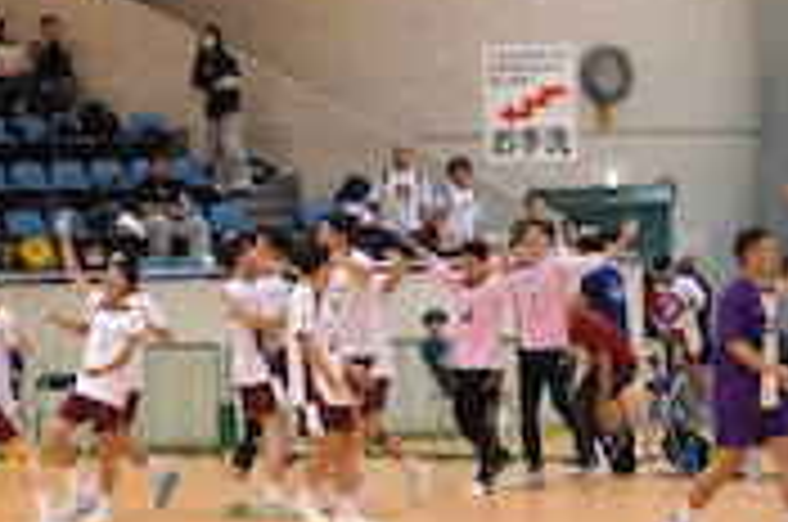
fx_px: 5506
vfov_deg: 5.4
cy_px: 286
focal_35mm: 252
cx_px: 14
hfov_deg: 8.1
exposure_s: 1/160
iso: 4000
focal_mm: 88
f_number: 5
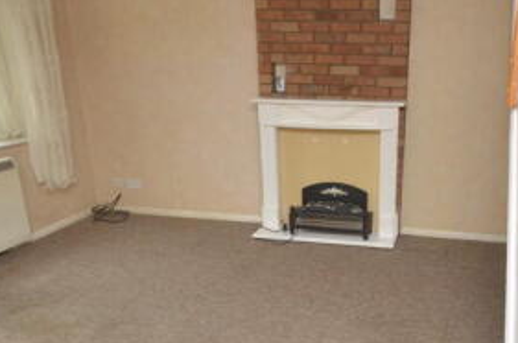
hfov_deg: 53.8
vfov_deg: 37.5
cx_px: 330
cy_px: 205
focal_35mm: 35
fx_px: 502
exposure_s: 1/60
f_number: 7.1
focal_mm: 10
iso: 800
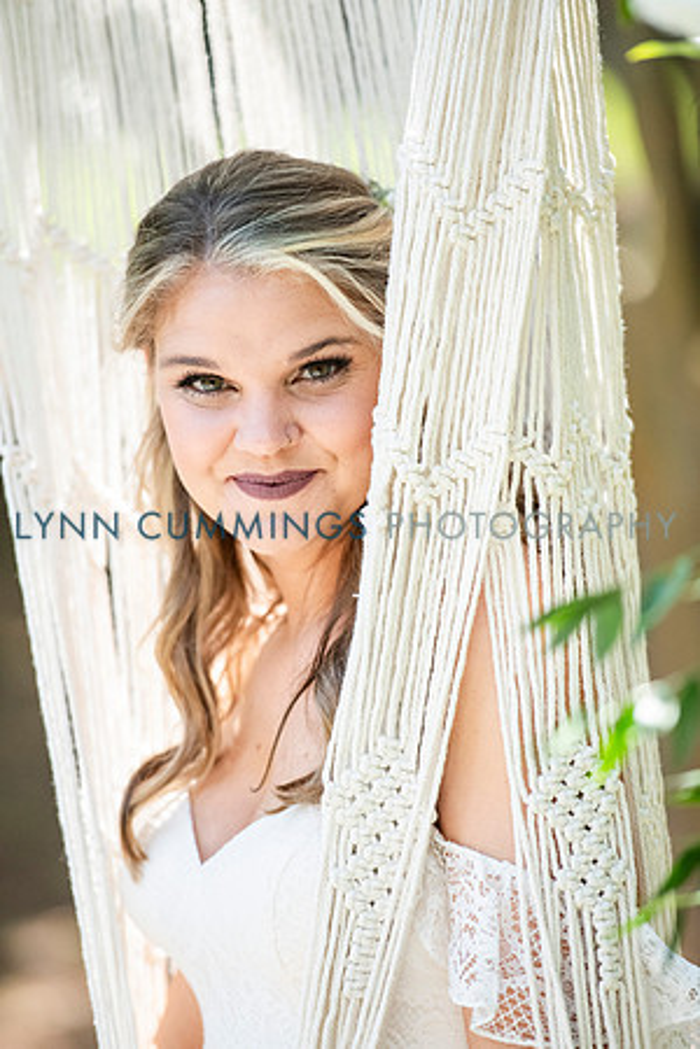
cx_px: 350
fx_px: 5687
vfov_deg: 10.5
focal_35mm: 195
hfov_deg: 7.0
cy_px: 524
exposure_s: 1/5000
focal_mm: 195
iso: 1250
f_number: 3.2
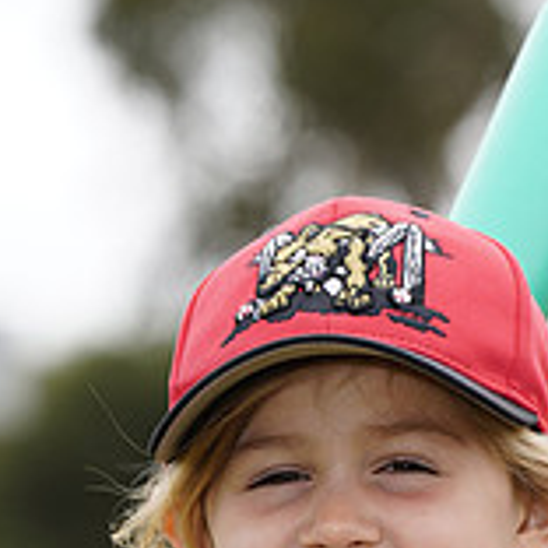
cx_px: 258
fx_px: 9206
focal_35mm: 514
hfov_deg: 3.4
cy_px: 780
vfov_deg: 3.4
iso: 100
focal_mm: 163
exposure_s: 1/250
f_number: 5.6
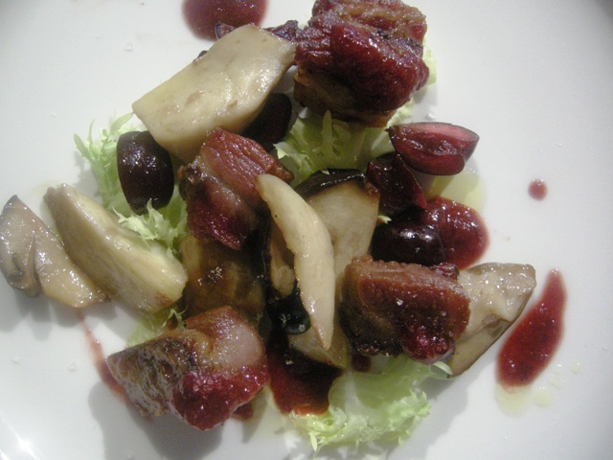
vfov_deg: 39.7
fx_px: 638
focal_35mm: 36
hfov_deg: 51.4
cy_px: 230
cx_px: 306
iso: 653
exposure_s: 1/125
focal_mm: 7.5
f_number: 2.7
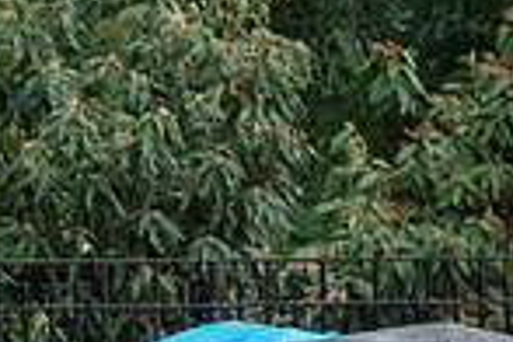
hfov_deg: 6.7
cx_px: -259
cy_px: 601
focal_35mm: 302
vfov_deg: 4.5
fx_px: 4303
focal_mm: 60
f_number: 4
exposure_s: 1/160
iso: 320
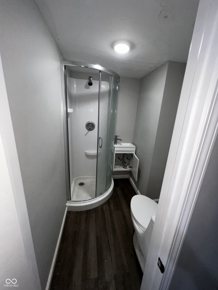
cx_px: 109
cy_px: 145
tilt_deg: -16.9
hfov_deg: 89.9
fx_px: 109
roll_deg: -2.6
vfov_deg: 106.2
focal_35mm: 13
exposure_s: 1/120
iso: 125
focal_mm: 1.57
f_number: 1.8
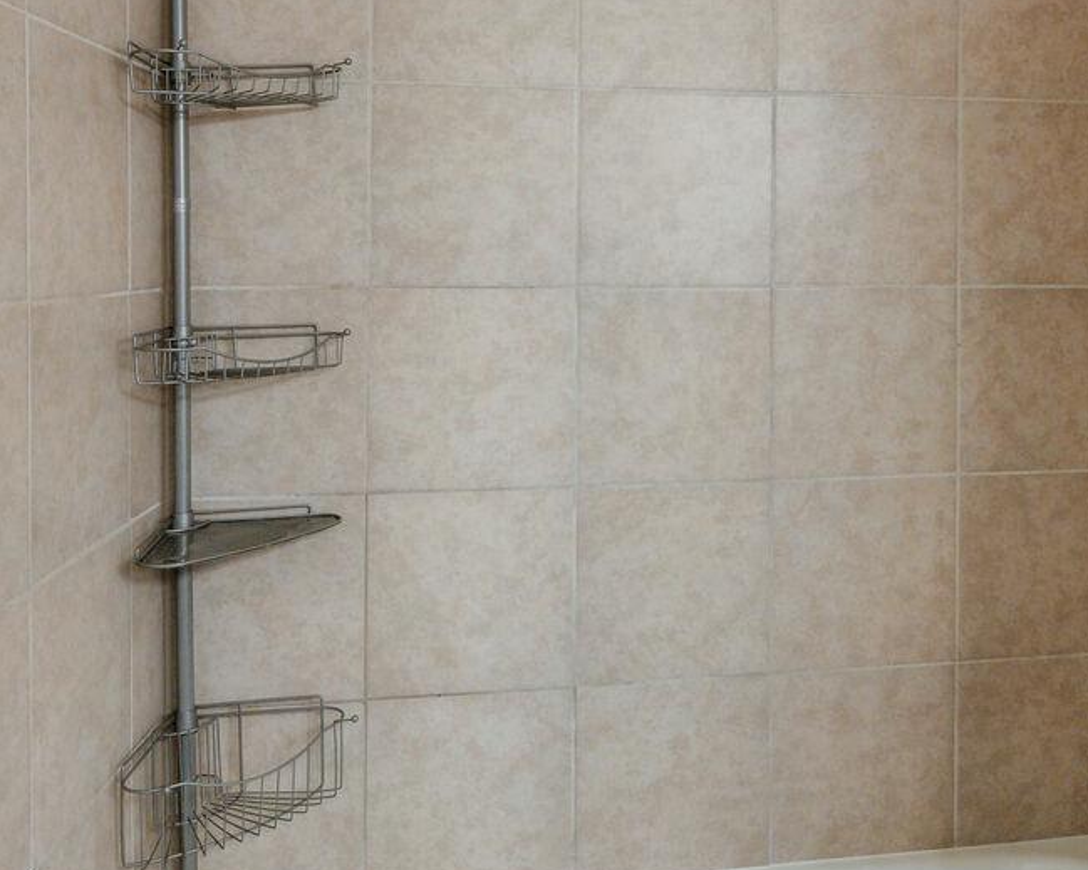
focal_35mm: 35
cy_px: 250
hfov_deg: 50.4
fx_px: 1127
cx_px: 749
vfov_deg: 41.3
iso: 1000
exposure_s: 1/15
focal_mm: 14
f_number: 11
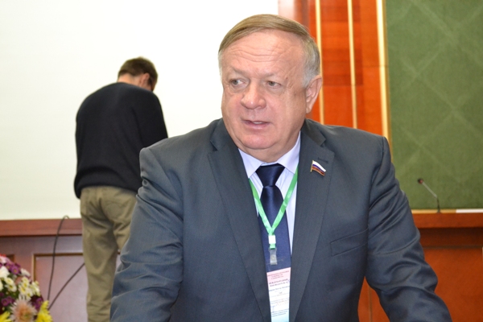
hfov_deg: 28.1
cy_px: 161
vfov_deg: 18.9
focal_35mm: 72
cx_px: 242
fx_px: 966
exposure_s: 1/60
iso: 3200
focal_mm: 48
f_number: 5.3
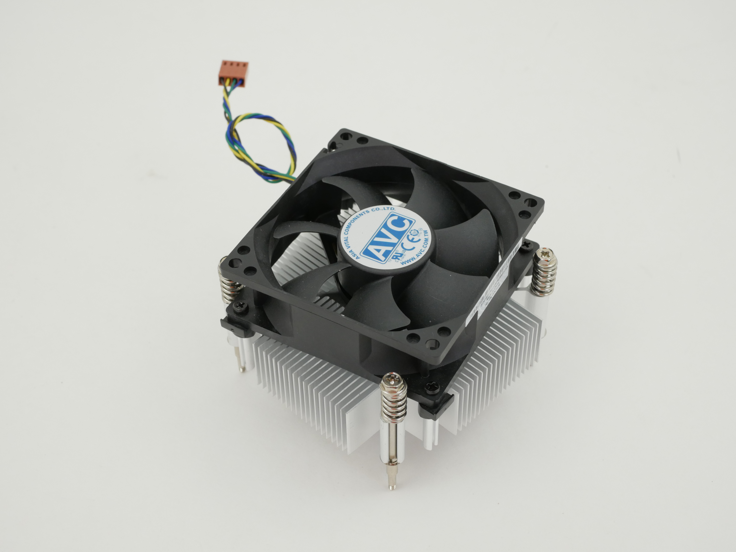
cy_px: 276
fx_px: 1276
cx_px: 368
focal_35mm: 60
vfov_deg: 24.4
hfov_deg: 32.2
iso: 800
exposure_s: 1/160
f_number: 6.3
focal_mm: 30
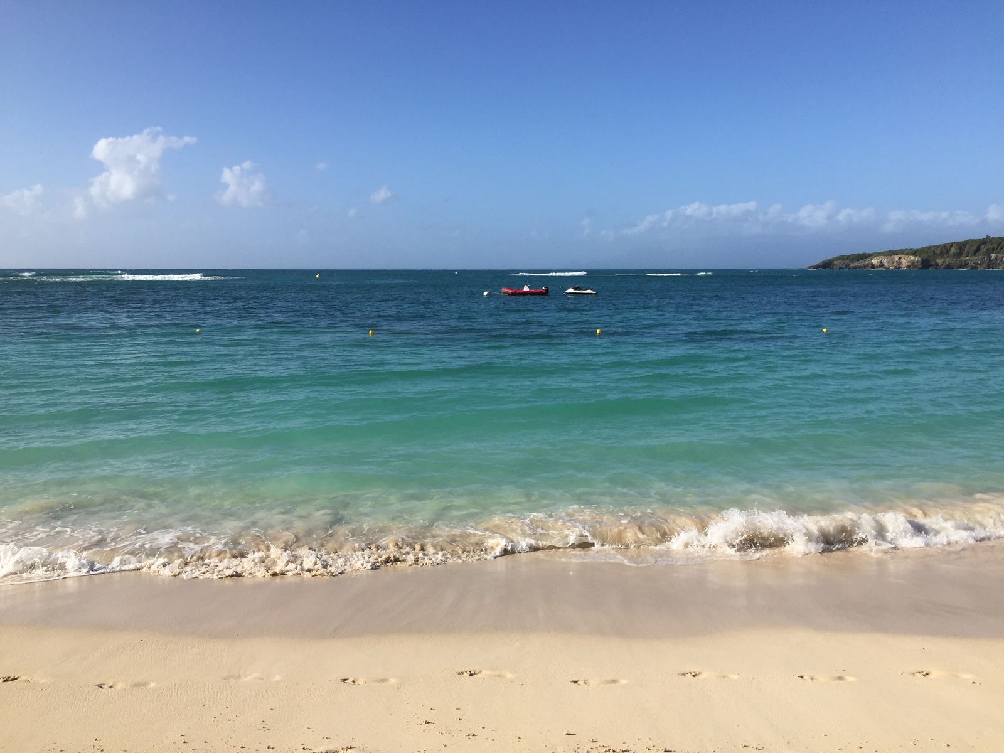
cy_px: 376
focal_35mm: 29
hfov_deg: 61.7
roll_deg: -0.9
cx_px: 502
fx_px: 841
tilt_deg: -7.5
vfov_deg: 48.2
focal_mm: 4.15
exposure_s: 1/2825
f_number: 2.2
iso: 32
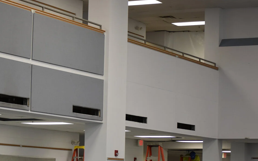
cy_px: 113
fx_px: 849
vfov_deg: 10.8
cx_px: 110
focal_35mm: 121
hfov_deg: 17.3
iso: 800
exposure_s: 1/100
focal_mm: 55
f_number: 5
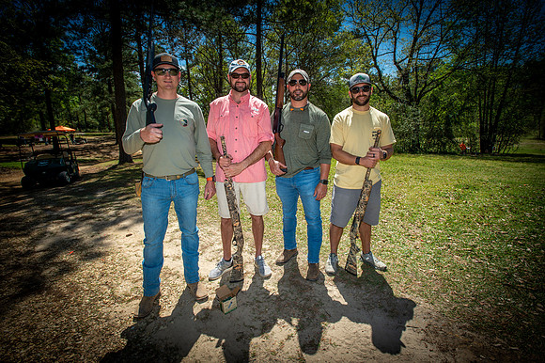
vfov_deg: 70.4
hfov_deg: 93.3
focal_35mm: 17
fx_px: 257
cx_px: 272
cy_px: 182
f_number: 6.3
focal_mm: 17
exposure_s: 1/250
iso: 80
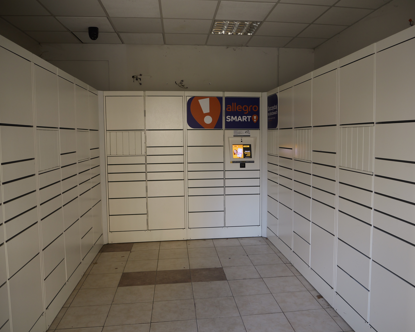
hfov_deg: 62.1
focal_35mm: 28
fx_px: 344
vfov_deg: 51.5
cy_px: 160
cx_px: 229
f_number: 2.8
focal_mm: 12
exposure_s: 1/60
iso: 320
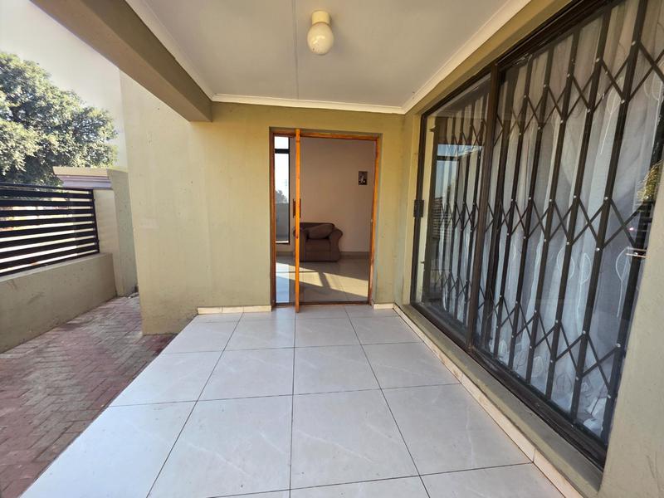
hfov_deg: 106.2
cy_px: 249
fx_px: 249
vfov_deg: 89.9
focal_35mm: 13
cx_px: 332
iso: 40
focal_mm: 2.2
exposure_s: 1/101
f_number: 1.9
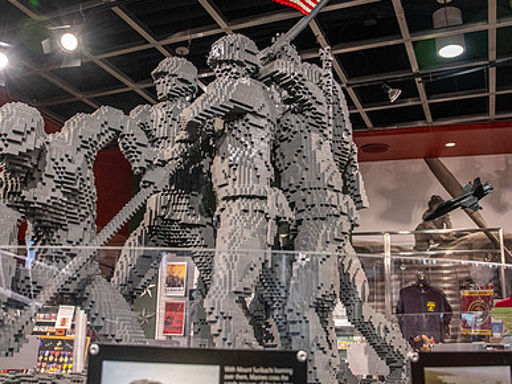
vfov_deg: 39.6
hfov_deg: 51.3
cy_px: 168
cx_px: 237
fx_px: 532
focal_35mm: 36
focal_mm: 16
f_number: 3.5
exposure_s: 1/100
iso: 1600
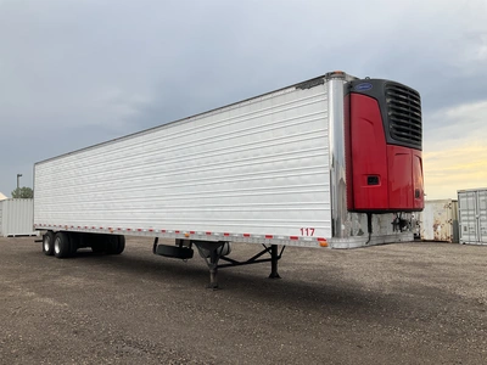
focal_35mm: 29
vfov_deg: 48.2
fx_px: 408
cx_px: 244
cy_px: 182
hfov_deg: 61.7
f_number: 1.8
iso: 25
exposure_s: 1/358
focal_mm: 3
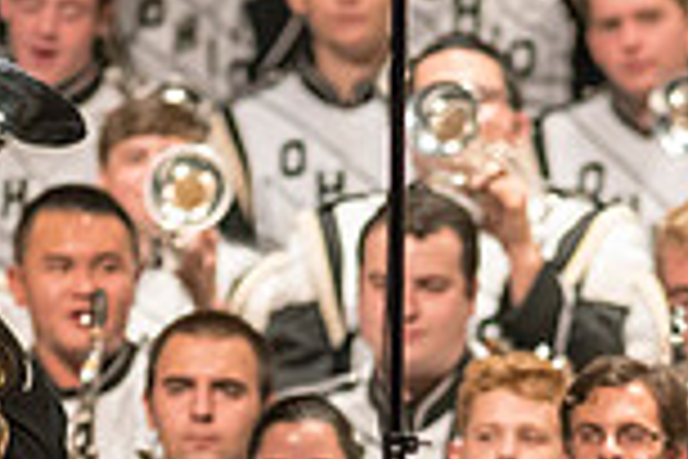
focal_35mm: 1137
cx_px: 580
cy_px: 754
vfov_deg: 1.2
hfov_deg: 1.8
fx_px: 21728
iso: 4000
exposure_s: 1/500
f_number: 2.8
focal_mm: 300
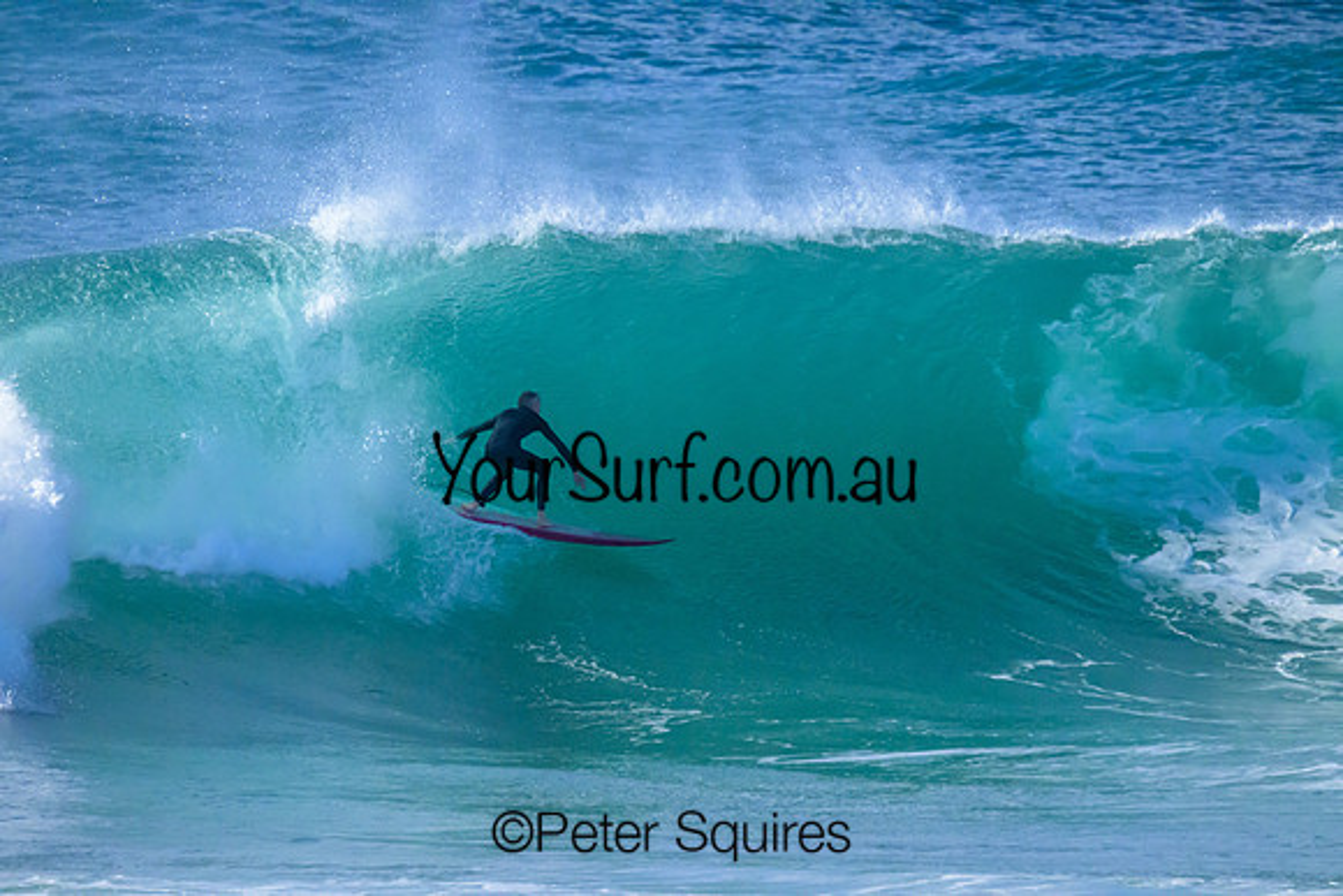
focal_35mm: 690
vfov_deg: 2.0
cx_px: 672
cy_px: 448
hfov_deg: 3.0
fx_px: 25746
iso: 14400
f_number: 11
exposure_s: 1/2500
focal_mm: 690
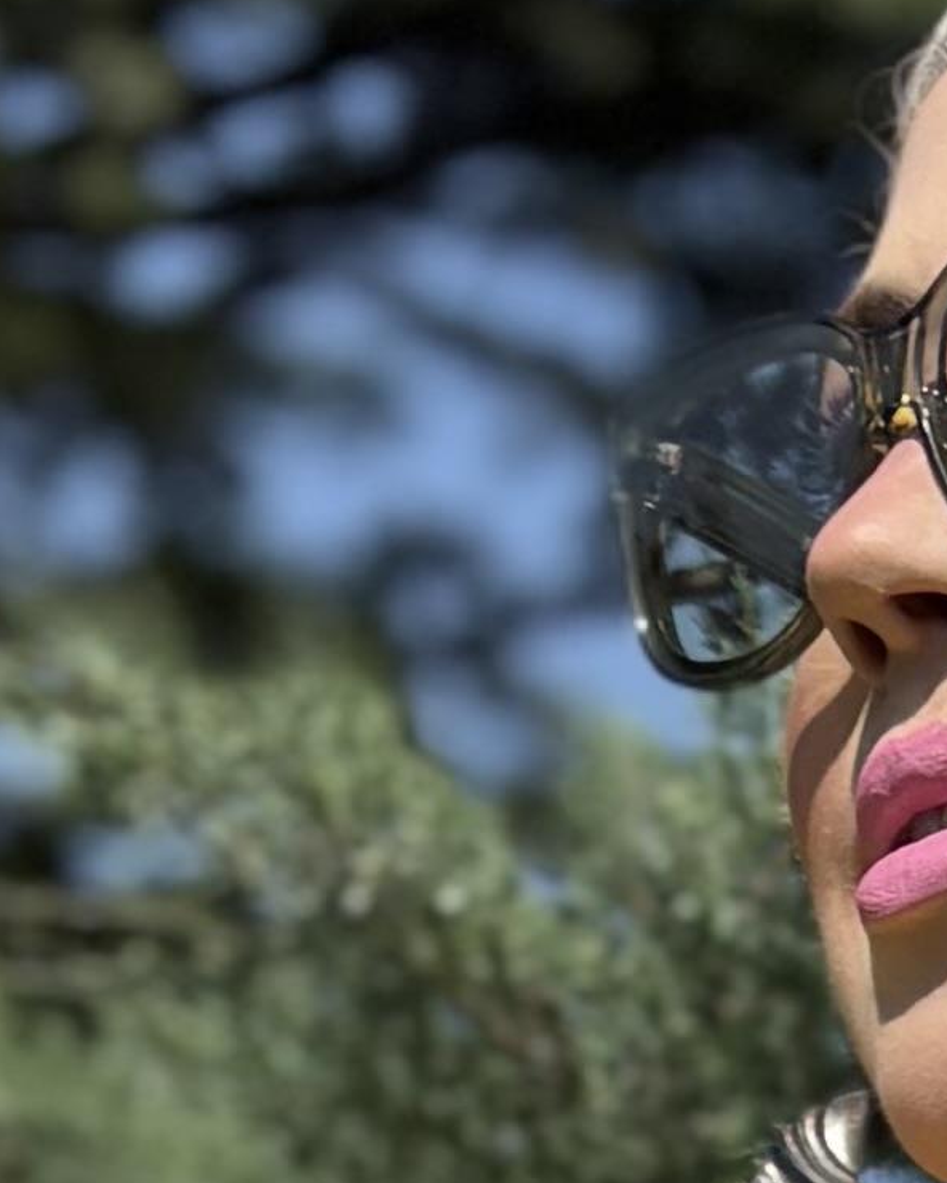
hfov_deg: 7.8
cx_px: 1296
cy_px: 3301
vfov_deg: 8.5
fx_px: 6867
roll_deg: -0.3
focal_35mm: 196
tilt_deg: -4.2
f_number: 1.6
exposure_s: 1/5348
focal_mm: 5.96
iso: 50
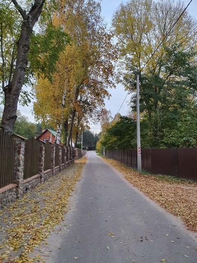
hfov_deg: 53.1
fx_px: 197
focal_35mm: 26
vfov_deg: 67.3
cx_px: 98
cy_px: 132
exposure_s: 1/100
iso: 100
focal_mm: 4.32
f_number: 2.4
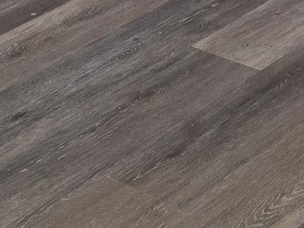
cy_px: -461
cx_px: 323
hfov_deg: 13.3
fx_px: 1282
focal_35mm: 146
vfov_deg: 8.5
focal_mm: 6.5
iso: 250
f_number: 1.4
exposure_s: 1/120
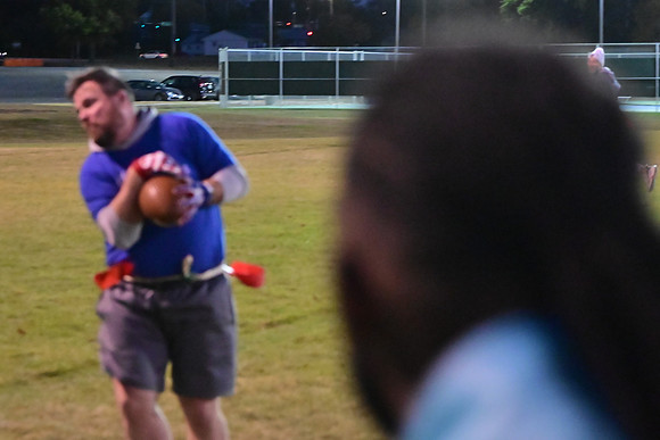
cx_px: 330
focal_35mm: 115
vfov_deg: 11.9
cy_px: 220
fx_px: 2109
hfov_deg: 17.8
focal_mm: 77
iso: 6400
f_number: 4
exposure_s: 1/400
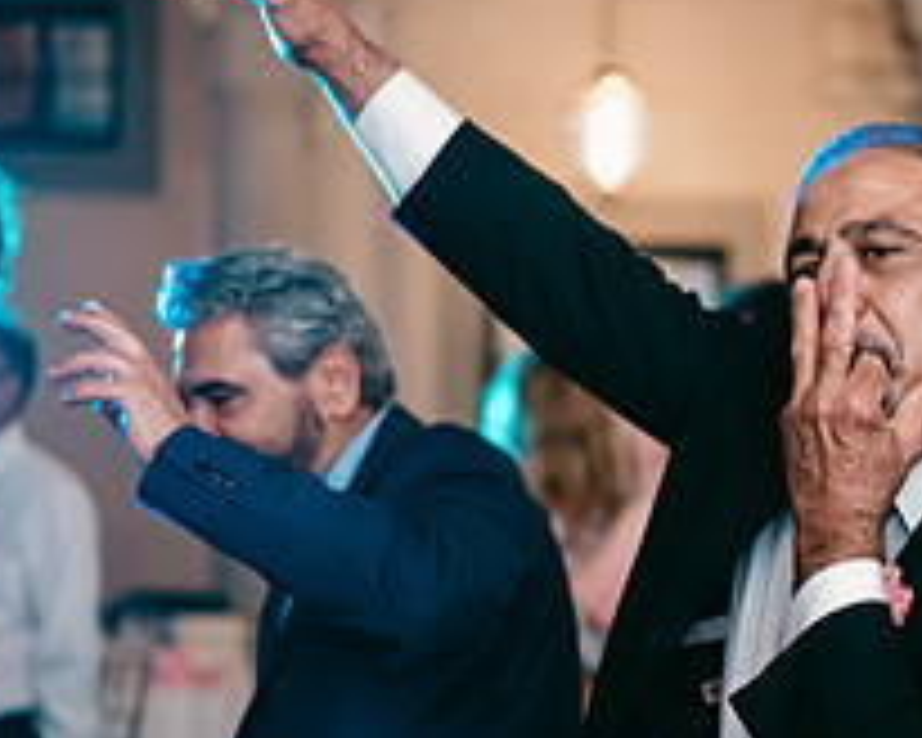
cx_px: 877
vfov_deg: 16.4
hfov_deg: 20.1
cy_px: 587
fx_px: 2538
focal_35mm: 93
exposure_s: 1/125
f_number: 1.2
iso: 3200
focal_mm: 35
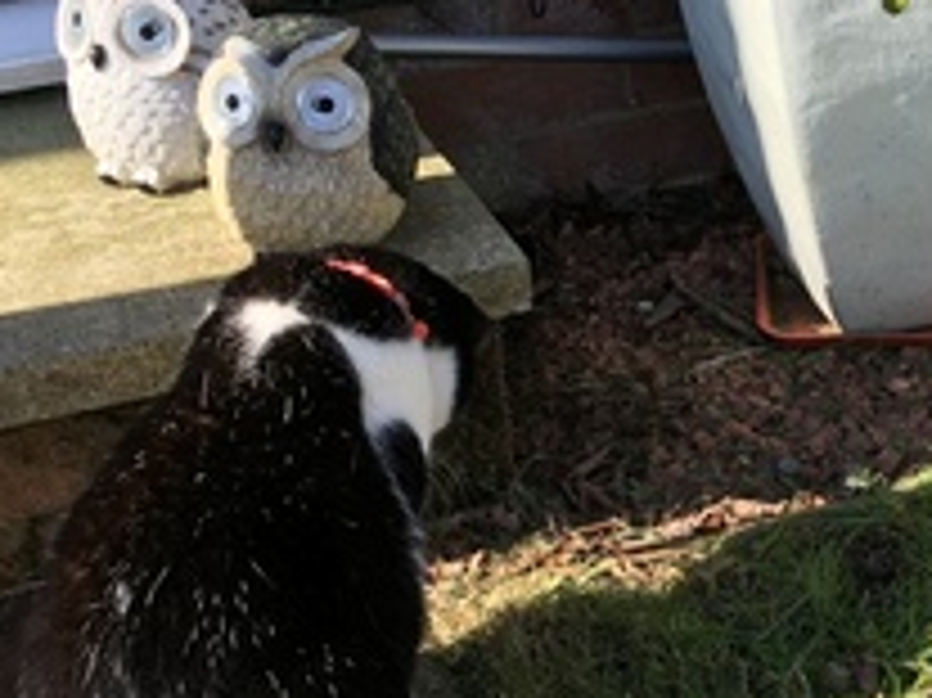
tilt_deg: -33.0
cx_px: 828
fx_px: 2260
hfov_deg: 22.8
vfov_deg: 17.4
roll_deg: +0.7
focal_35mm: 84
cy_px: 527
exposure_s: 1/472
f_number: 2.2
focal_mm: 4.15
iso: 25
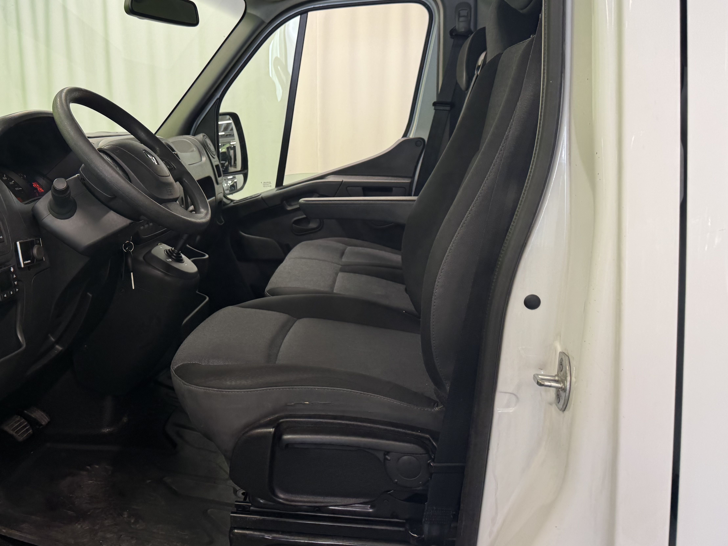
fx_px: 652
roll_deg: +2.1
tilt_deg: -7.1
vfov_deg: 45.2
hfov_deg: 57.5
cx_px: 264
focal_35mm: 31
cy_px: 223
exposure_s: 1/100
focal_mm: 6.76
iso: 64
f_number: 1.78
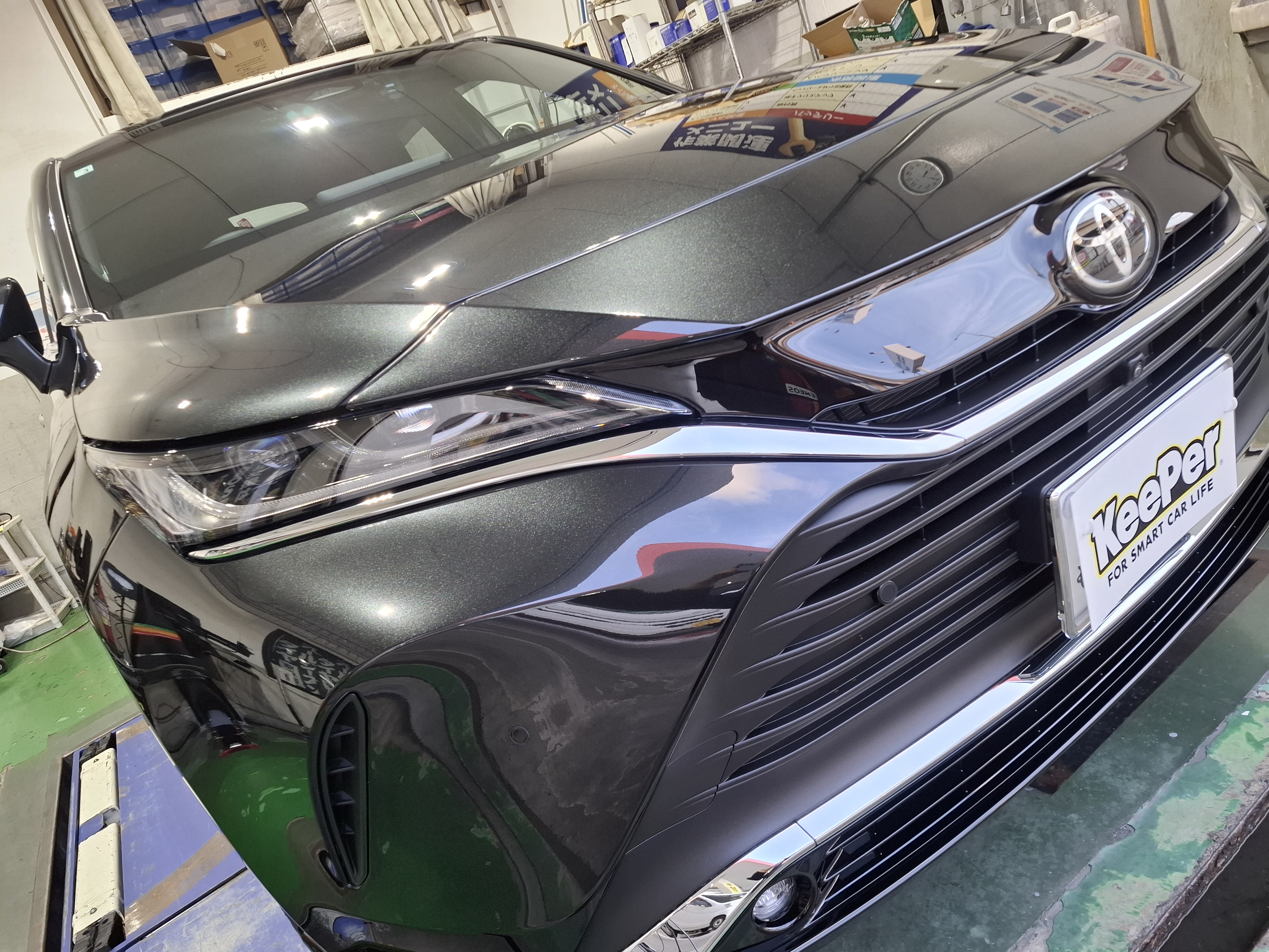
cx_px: 634
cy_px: 476
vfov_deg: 58.9
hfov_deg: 73.9
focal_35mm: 23
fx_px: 843
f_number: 1.8
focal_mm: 5.54
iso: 160
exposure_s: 1/50
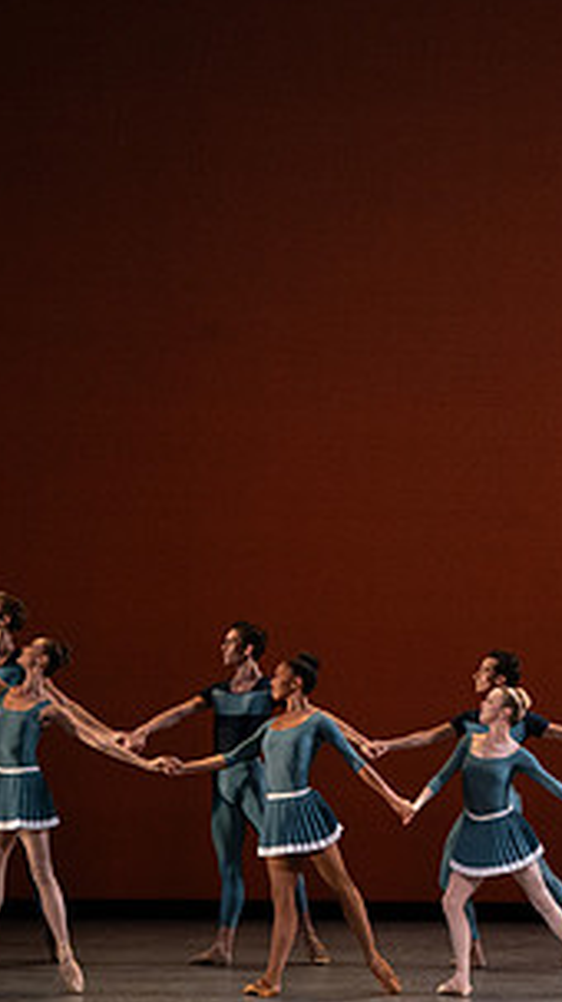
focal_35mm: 297
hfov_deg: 4.1
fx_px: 7884
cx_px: 721
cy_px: 494
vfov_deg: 7.3
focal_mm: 148
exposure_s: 1/400
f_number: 9
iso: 5000
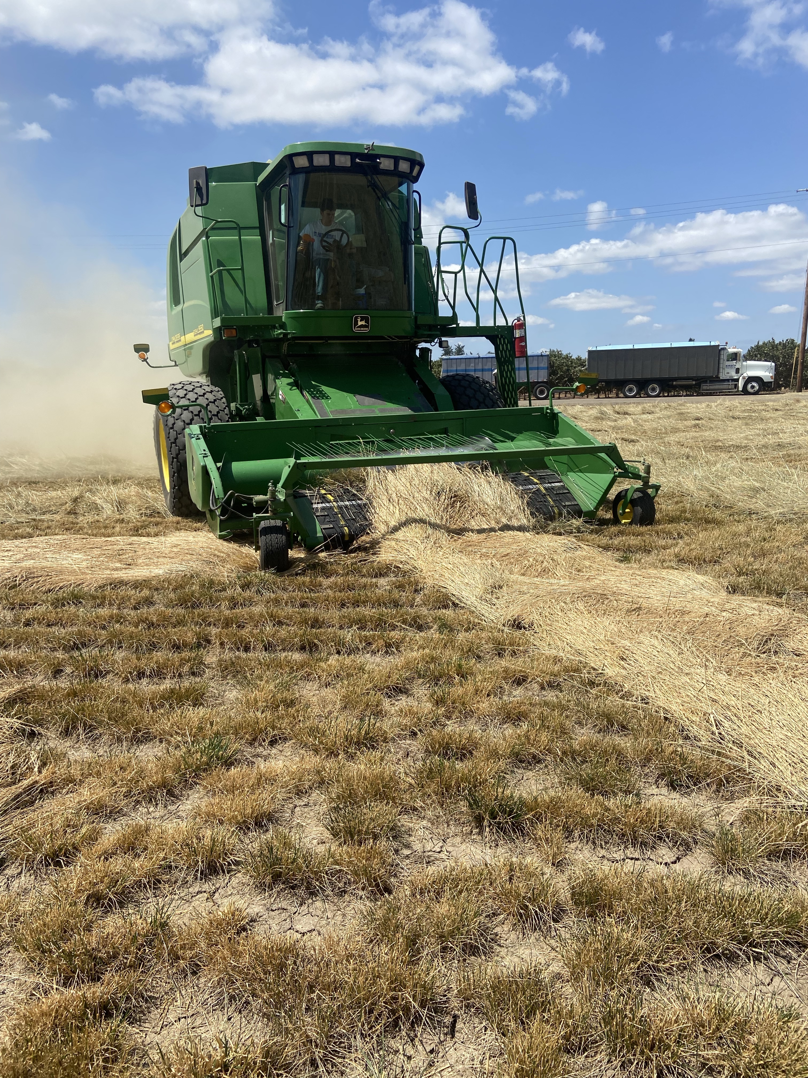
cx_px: 404
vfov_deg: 67.3
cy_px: 539
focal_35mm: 26
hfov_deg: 53.1
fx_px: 809
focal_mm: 4.25
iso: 32
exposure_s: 1/3205
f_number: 1.8
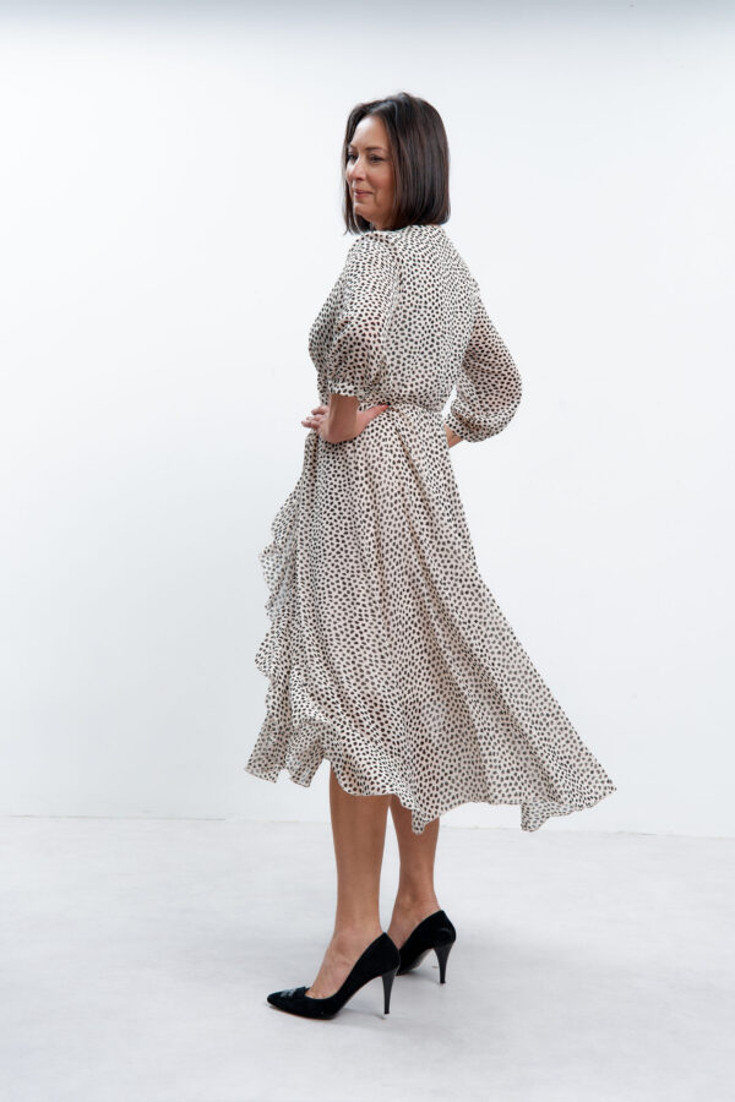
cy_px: 551
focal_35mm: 46
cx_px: 368
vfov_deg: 42.7
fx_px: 1409
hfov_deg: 29.2
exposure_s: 1/160
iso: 100
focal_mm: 46
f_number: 8
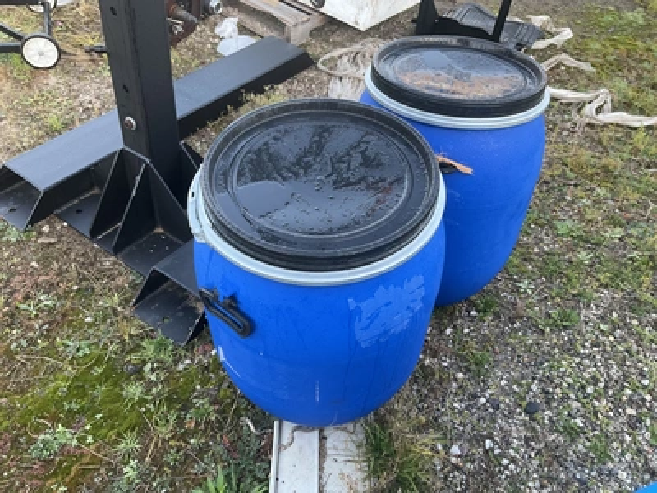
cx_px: 328
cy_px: 246
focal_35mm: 29
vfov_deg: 48.2
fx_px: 550
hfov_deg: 61.7
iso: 64
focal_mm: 3
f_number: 1.8
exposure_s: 1/104
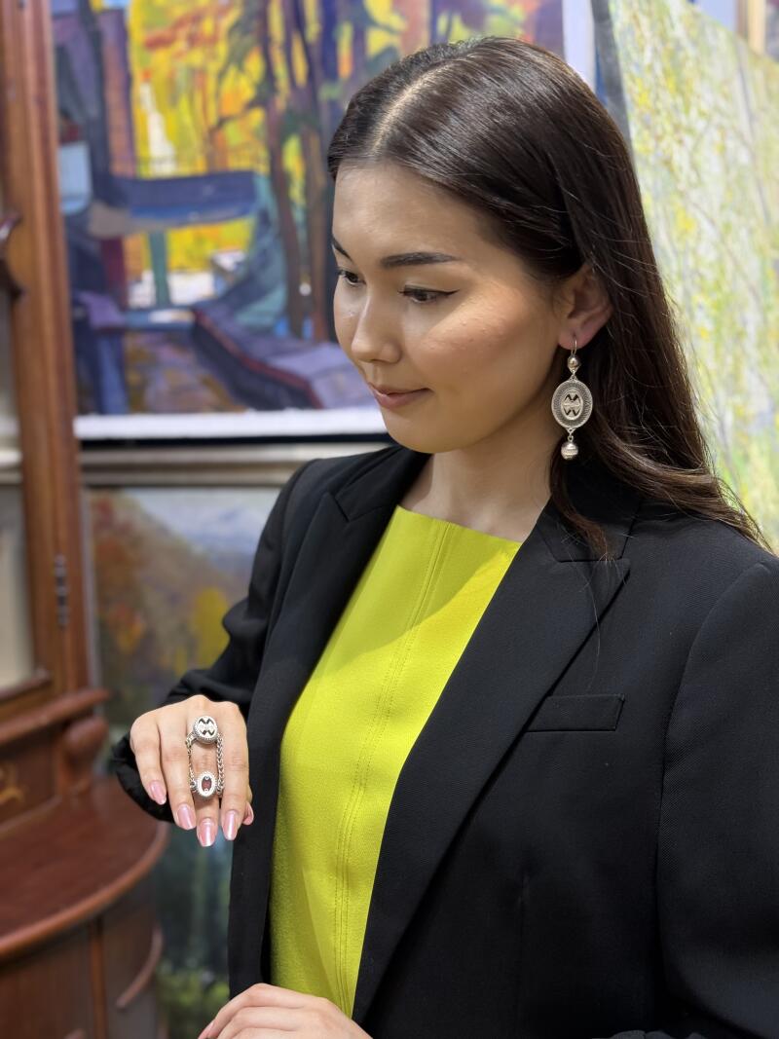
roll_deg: +1.5
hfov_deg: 30.3
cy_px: 520
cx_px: 390
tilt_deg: -6.1
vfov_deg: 39.7
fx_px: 1441
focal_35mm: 48
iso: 125
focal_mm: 6.76
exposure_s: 1/50
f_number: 1.78
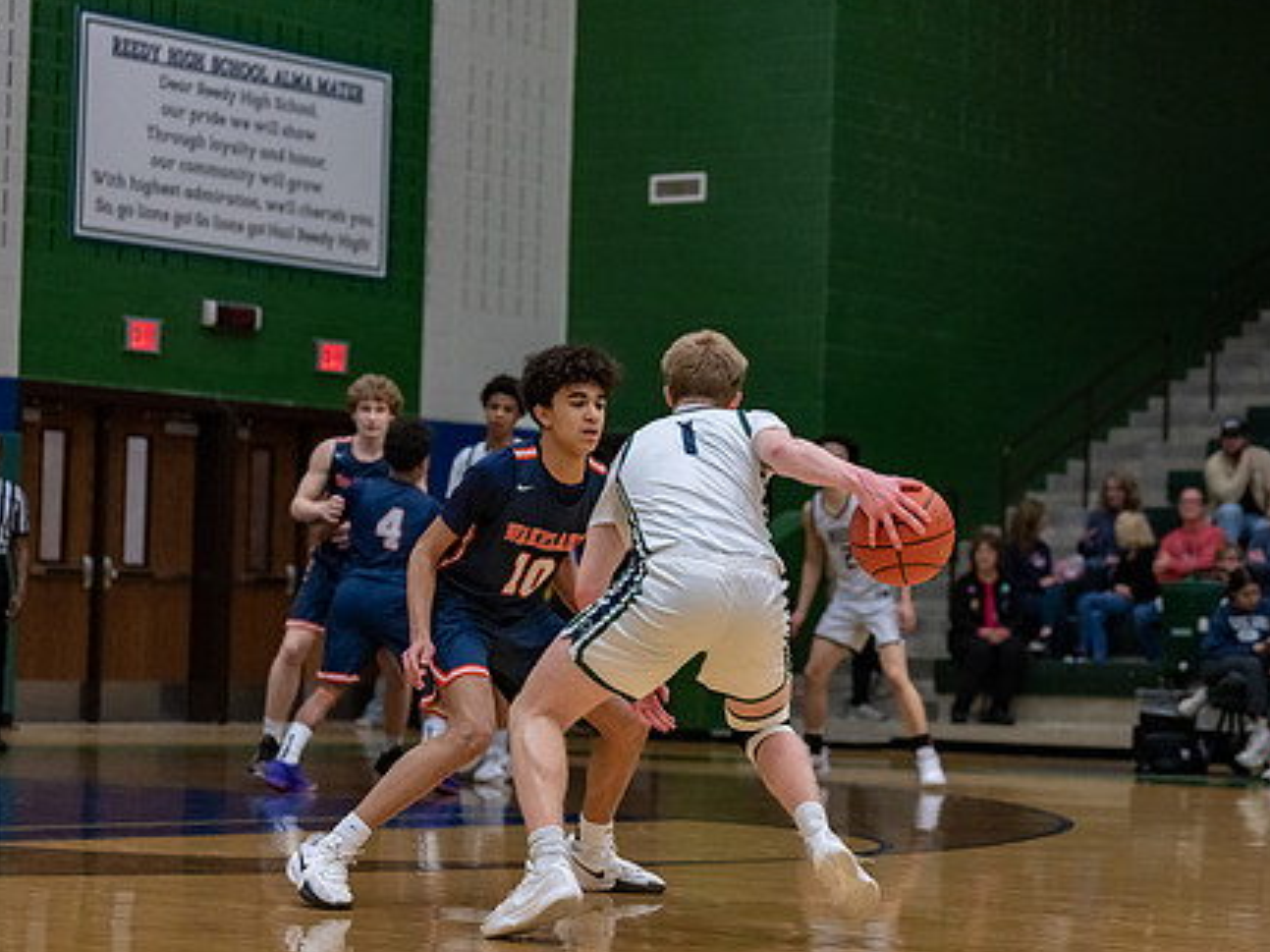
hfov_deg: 20.2
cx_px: 790
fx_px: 3558
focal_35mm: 97
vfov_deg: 15.2
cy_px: 595
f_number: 2.8
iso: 2500
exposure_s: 1/1000
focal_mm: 70
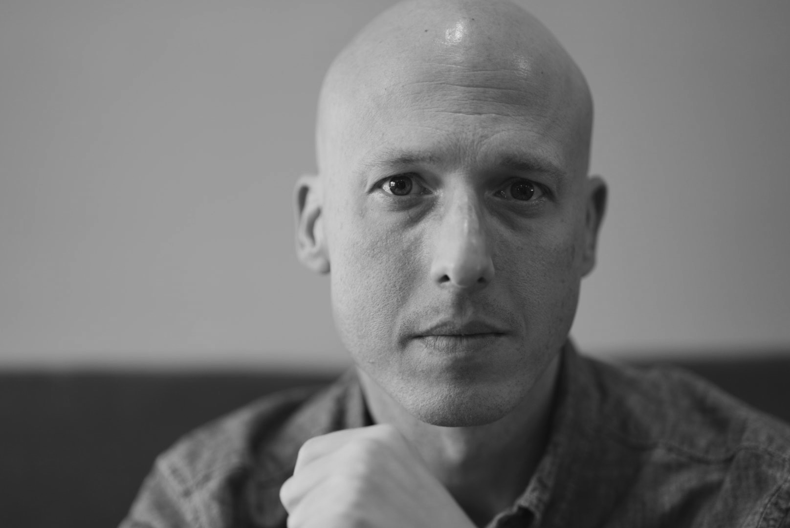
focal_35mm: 85
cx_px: 395
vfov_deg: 16.1
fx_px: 1867
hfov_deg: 23.9
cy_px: 264
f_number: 1.8
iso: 125
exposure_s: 1/100
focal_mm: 85
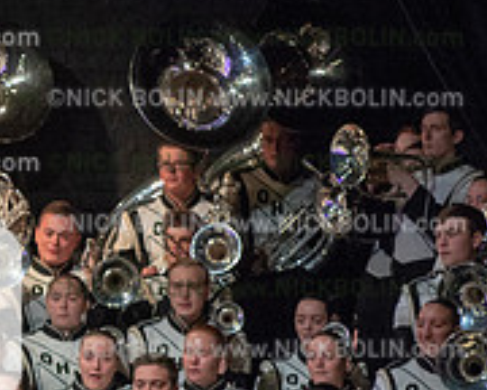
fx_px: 8288
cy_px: 349
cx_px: -170
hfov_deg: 3.4
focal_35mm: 575
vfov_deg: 2.7
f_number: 5.6
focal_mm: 190
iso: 8000
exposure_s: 1/200
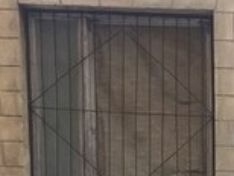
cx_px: 301
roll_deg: -0.2
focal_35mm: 124
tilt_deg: -8.9
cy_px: 321
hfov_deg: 15.2
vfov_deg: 11.1
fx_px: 840
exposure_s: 1/311
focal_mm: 4.15
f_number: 2.2
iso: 32
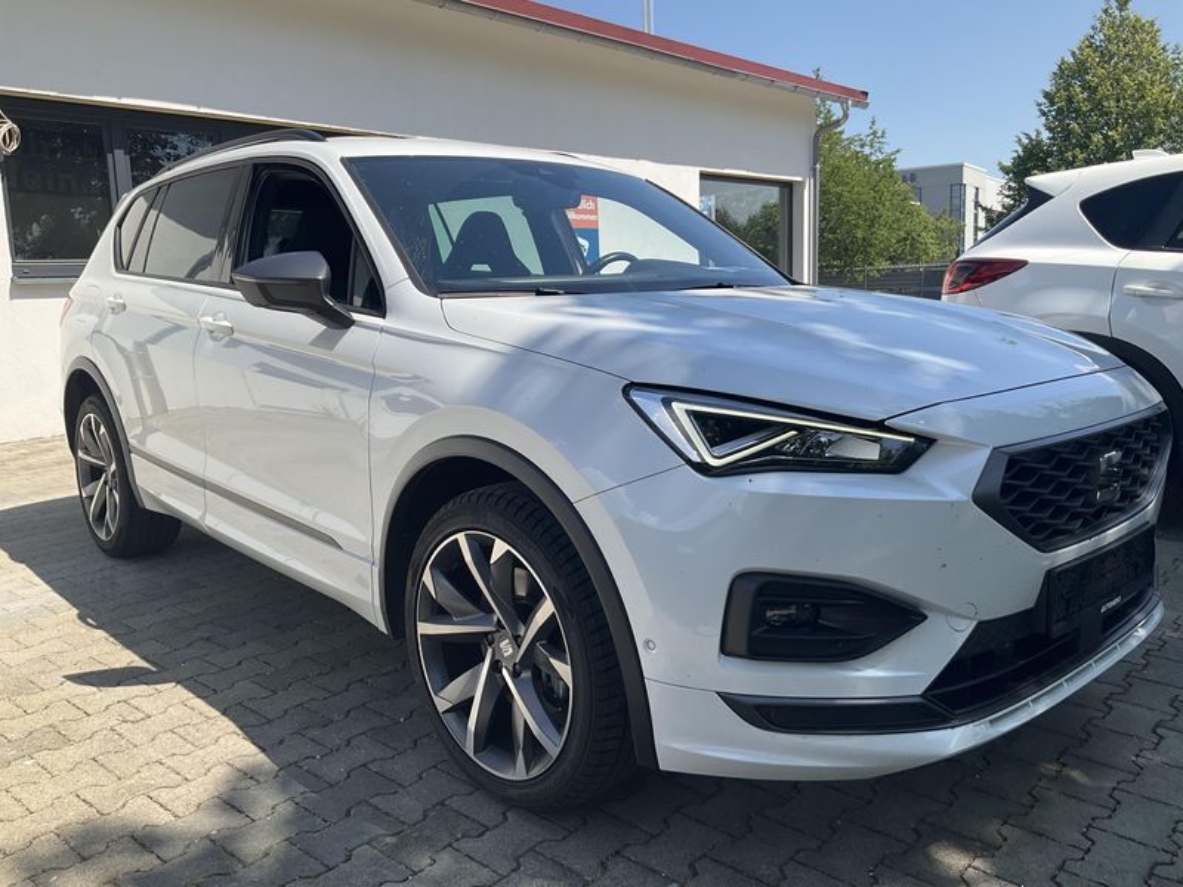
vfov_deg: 48.2
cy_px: 444
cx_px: 592
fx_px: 991
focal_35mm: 29
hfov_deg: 61.7
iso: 25
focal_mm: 3
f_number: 1.8
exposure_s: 1/1377
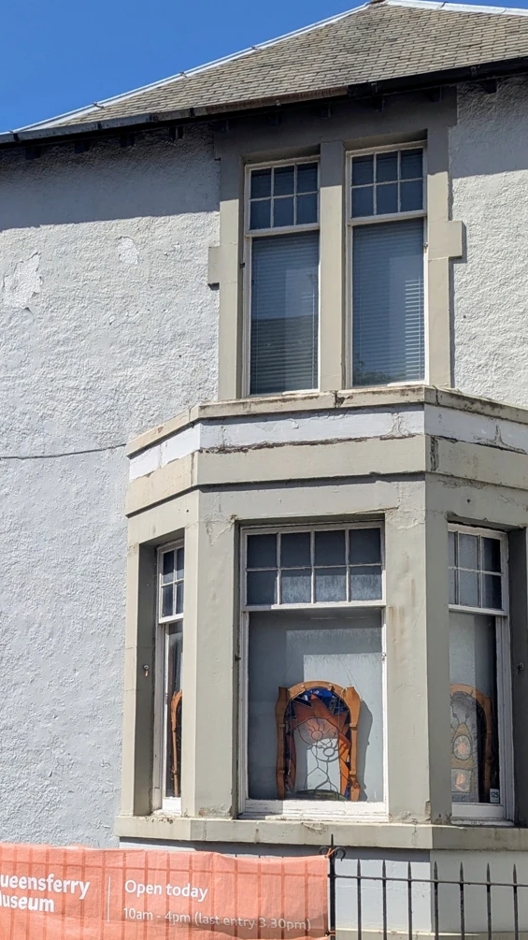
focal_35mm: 50
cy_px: 608
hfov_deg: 23.7
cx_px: 124
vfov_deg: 40.9
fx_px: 1245
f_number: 1.85
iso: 42
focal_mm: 6.81
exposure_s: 1/2137
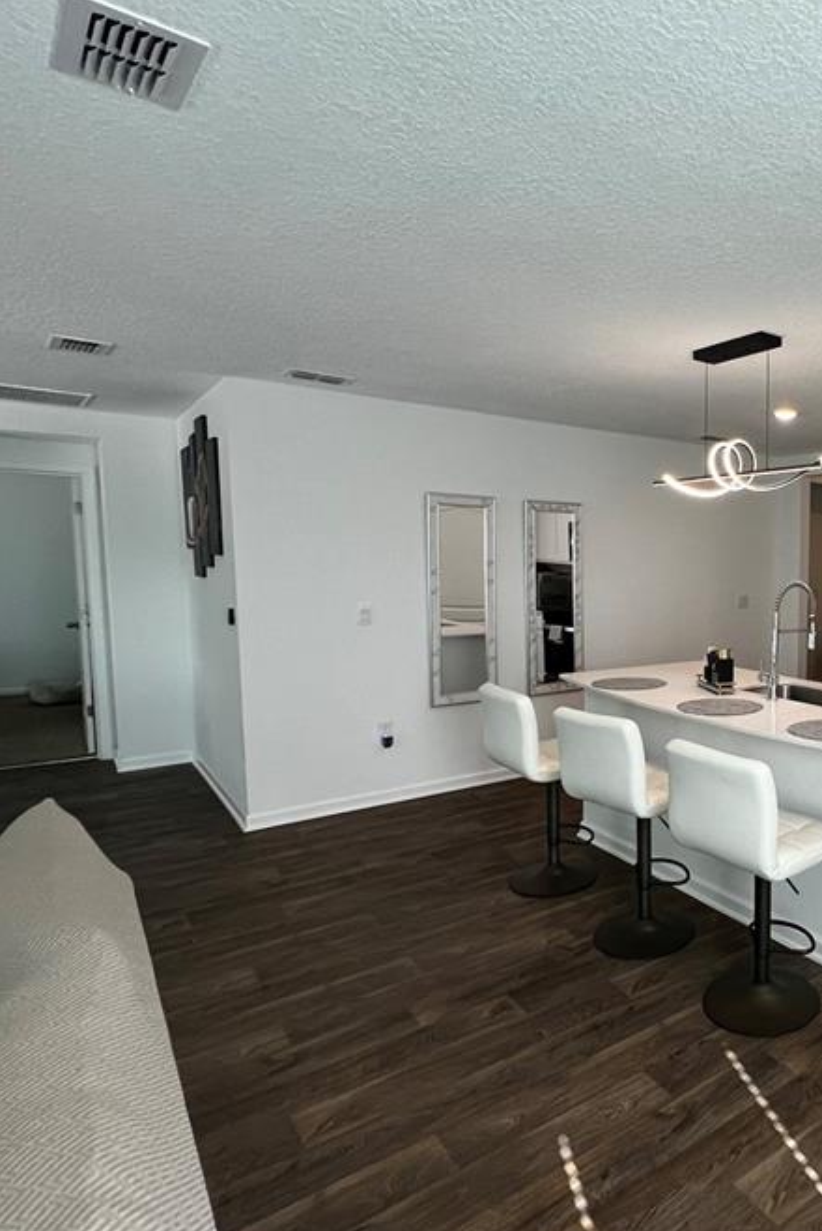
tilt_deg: -5.6
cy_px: 624
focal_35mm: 21
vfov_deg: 81.2
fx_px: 718
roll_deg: -0.8
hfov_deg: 50.9
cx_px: 775
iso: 160
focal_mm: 1.57
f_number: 1.8
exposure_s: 1/120
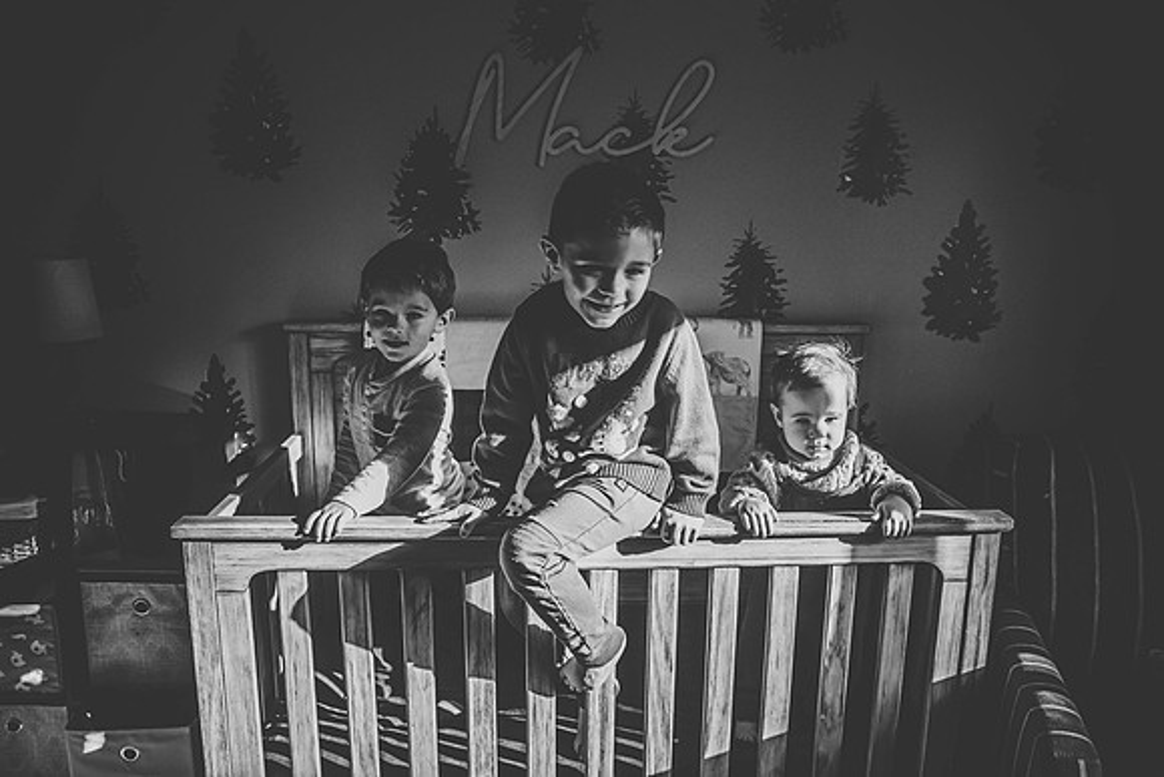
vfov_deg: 46.4
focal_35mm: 28
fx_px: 906
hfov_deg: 65.5
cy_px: 388
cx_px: 582
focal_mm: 28
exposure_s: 1/2000
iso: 1250
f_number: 2.8
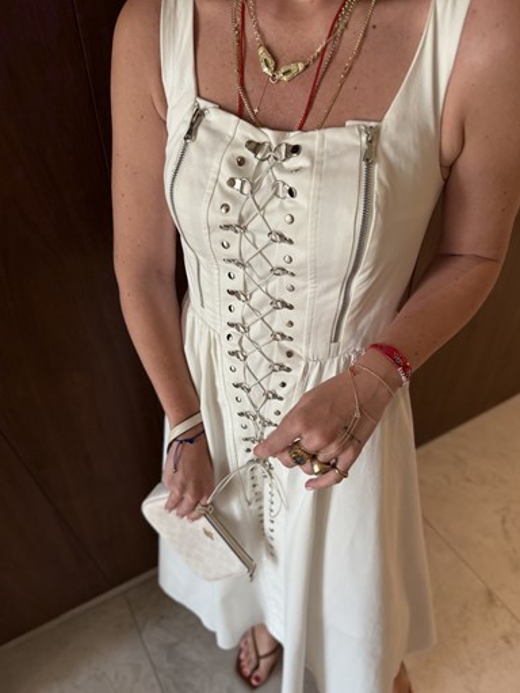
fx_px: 501
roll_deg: +0.3
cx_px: 257
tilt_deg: -41.0
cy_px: 358
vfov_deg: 69.4
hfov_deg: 54.9
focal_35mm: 25
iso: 200
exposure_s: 1/100
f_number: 1.78
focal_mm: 6.76
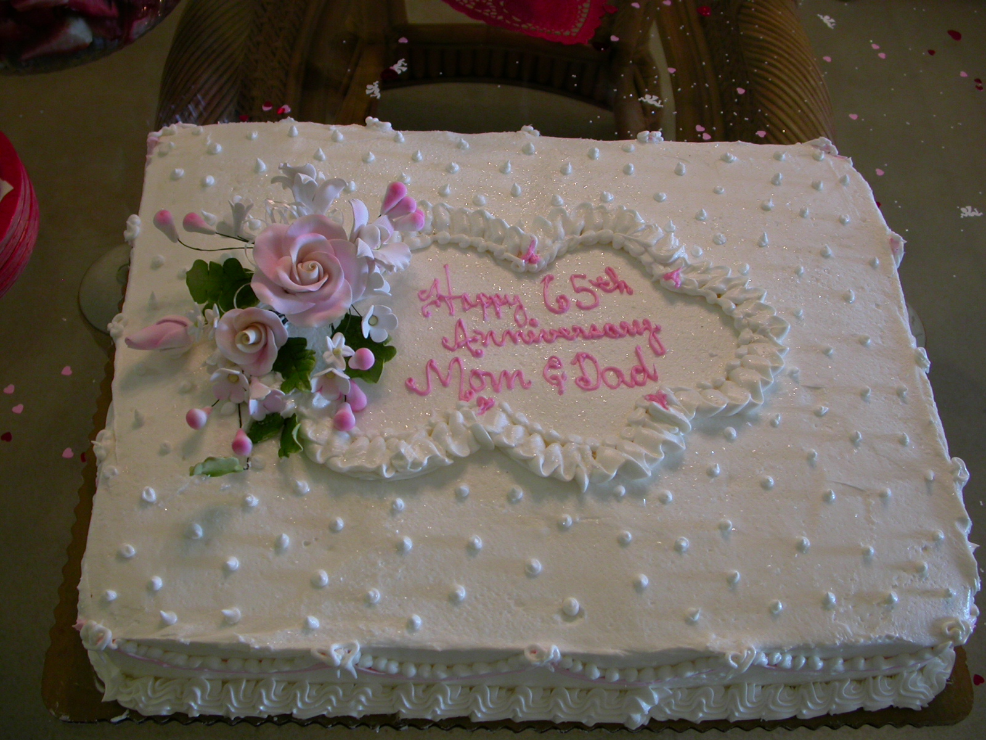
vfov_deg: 37.7
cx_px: 493
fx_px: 1082
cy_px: 370
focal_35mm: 38
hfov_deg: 49.0
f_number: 2.6
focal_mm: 7.85
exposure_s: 1/31.5
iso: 100
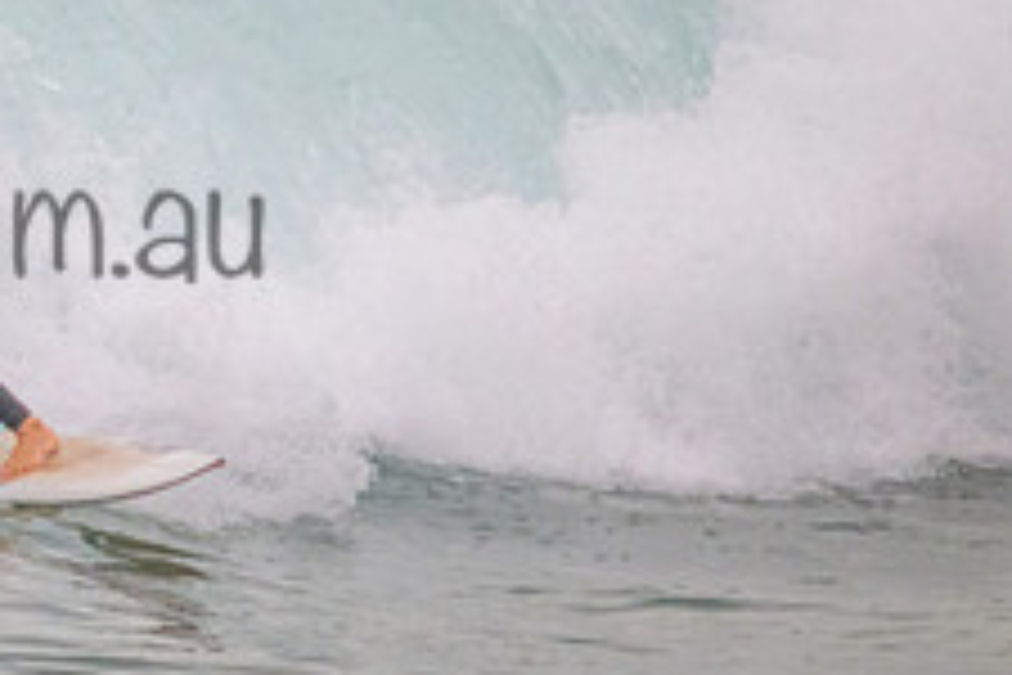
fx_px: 58045
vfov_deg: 0.7
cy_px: 173
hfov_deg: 1.0
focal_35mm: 2065
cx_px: -211
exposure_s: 1/1250
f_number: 11
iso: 4500
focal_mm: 800
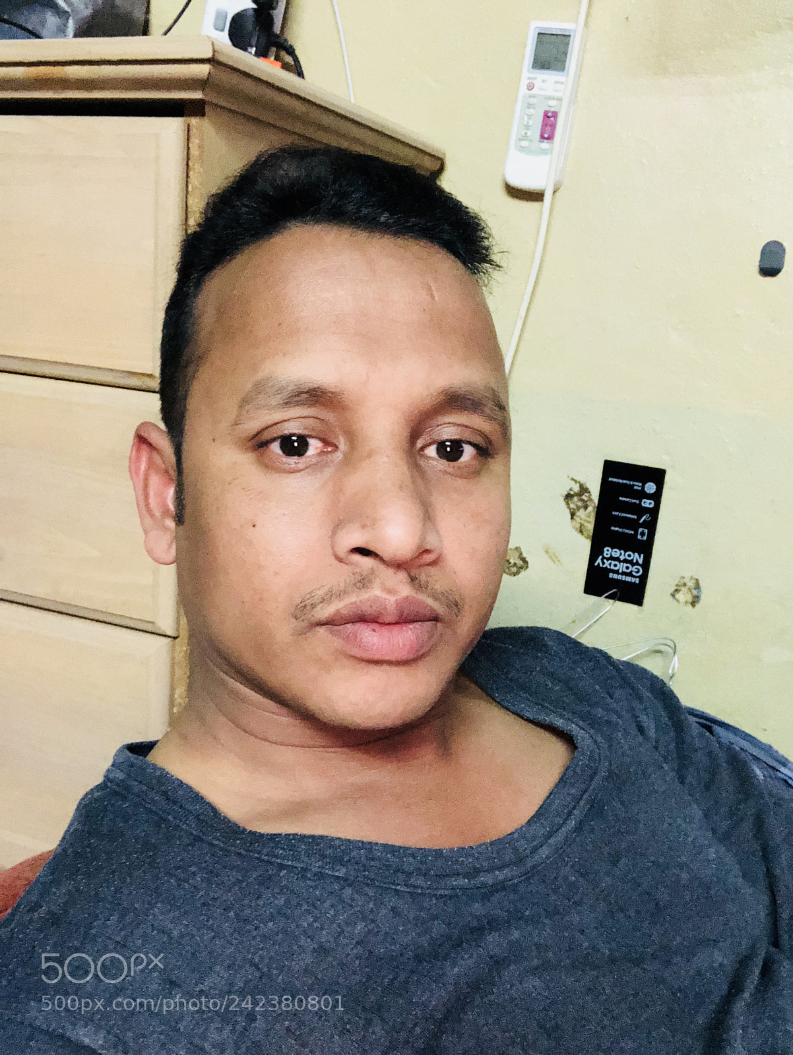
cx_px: 396
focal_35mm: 32
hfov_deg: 44.2
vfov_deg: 56.8
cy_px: 528
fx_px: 976
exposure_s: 1/24
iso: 500
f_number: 2.2
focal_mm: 2.87
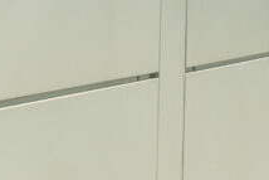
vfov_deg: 10.2
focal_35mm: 134
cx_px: 8
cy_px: 57
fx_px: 1002
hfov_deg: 15.1
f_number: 8
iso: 100
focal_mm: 28
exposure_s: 1/160
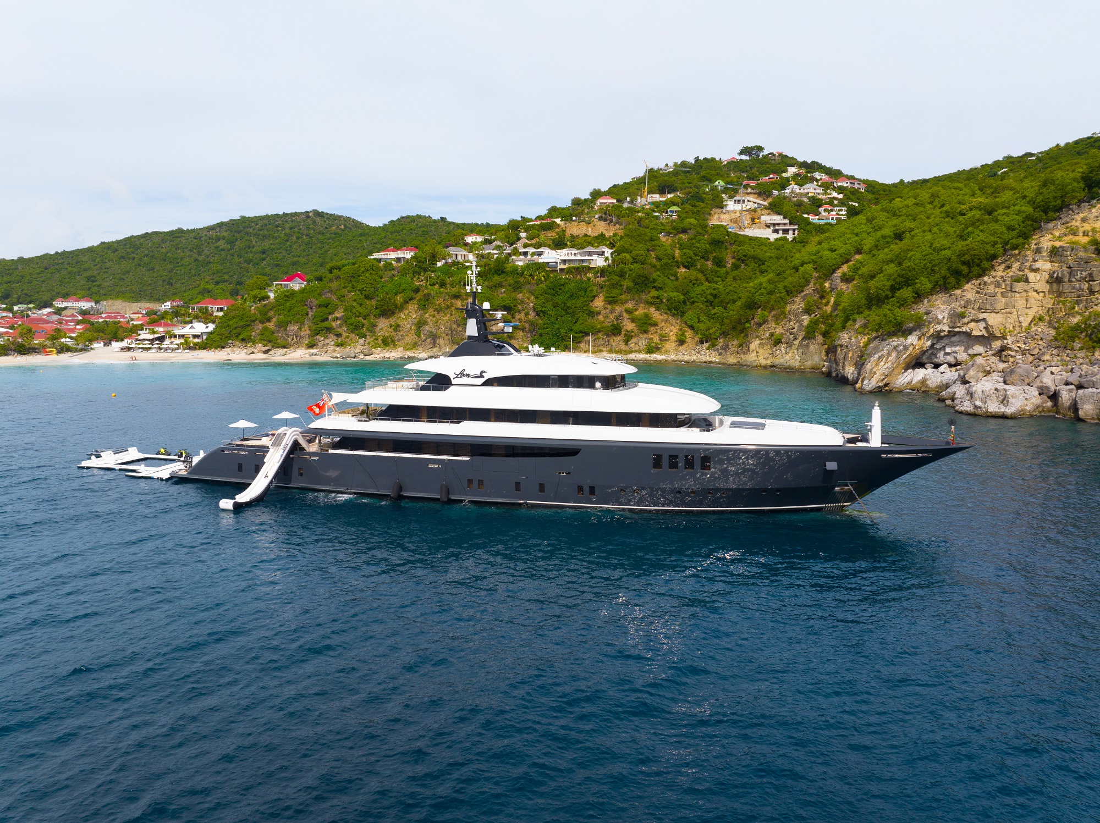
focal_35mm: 24
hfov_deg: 71.6
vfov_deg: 56.8
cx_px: 550
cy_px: 412
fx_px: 762
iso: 100
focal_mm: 12.29
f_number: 4.5
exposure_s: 1/100
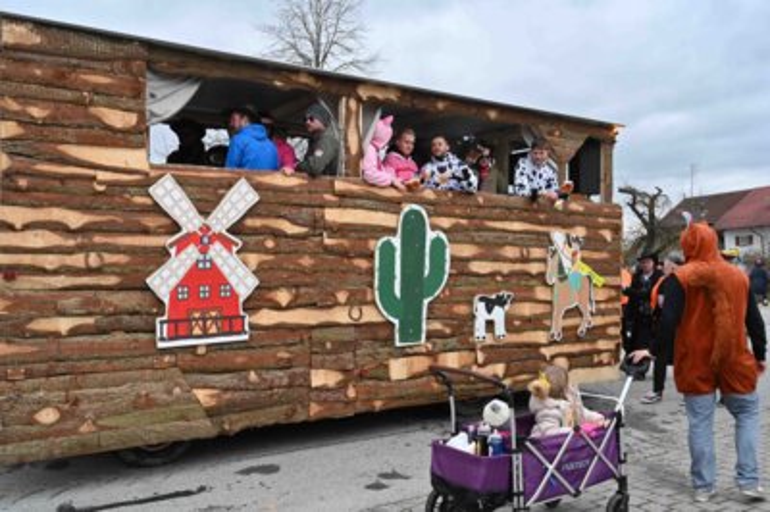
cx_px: 385
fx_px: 695
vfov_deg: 40.5
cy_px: 256
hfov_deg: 58.0
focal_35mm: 32
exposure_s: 1/500
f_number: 13
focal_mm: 32.5
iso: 2500
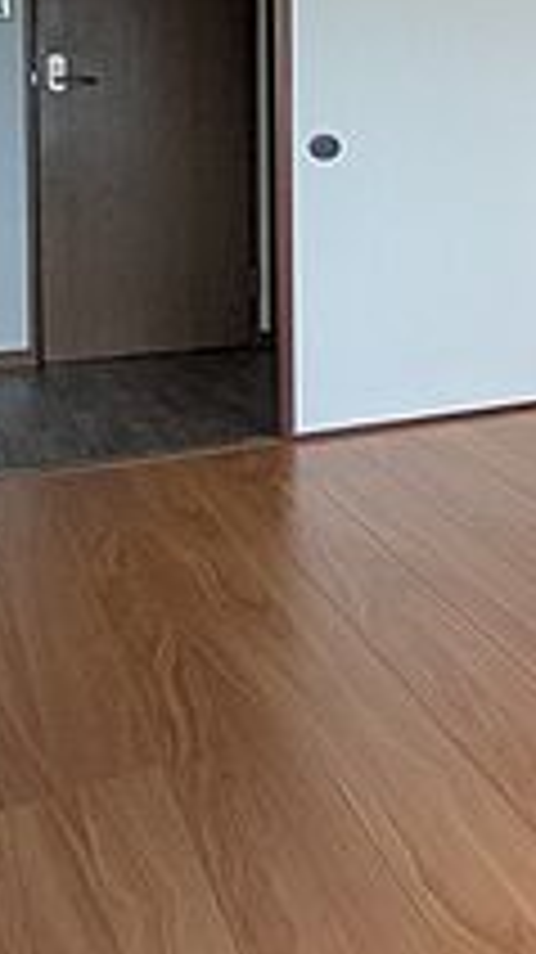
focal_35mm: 46
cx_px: 1122
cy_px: 202
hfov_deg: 17.2
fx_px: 1164
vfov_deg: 42.7
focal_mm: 1.83
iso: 71
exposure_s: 1/100
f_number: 2.2
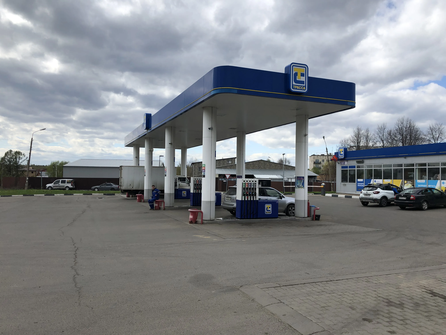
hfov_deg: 63.4
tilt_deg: +1.3
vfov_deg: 49.7
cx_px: 223
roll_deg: -1.4
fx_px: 361
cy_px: 168
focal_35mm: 28
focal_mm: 4
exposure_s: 1/2404
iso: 20
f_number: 1.8
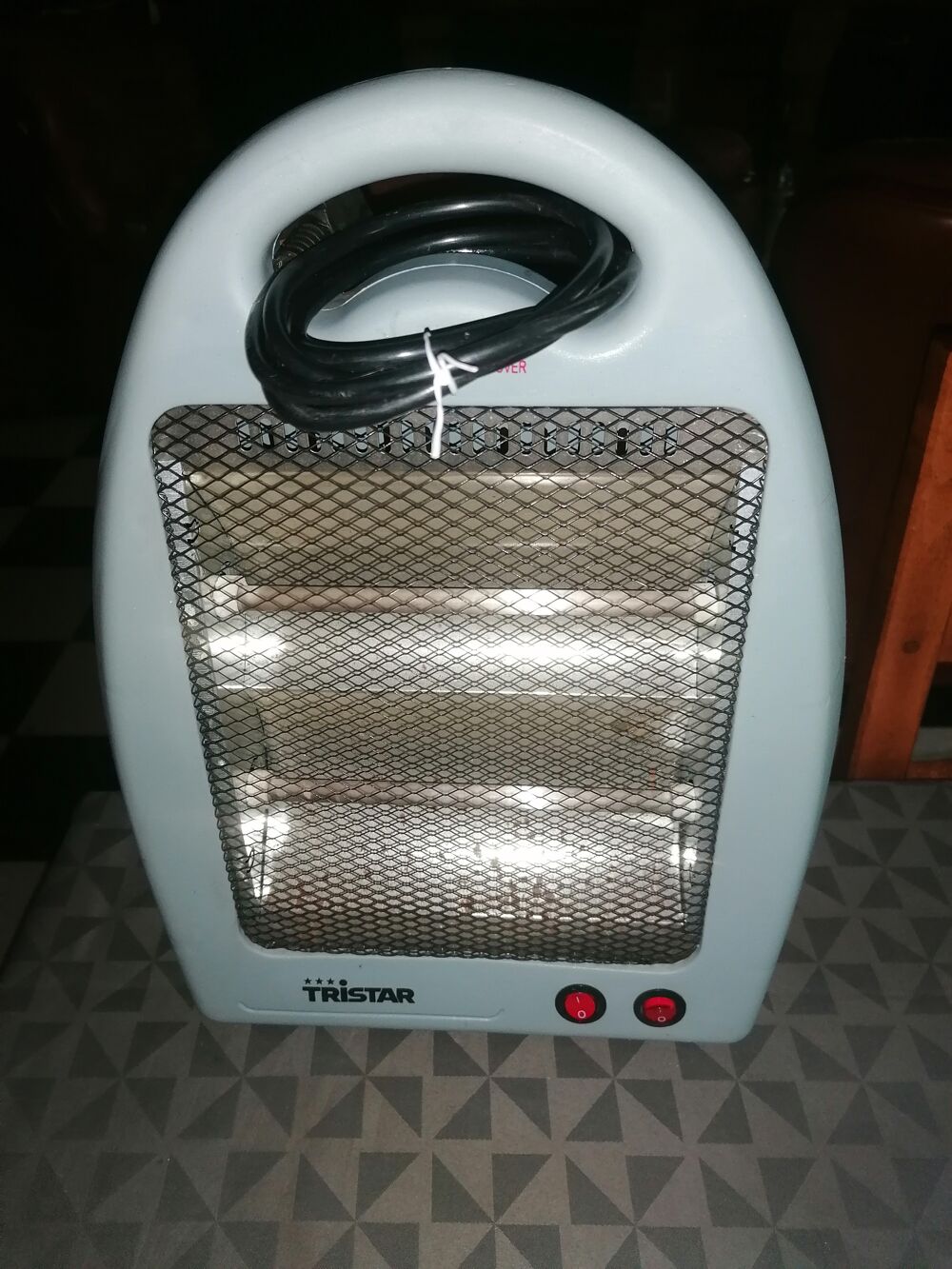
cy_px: 634
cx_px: 476
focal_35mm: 27
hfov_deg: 51.4
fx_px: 990
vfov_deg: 65.3
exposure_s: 1/50
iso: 160
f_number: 1.8
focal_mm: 4.75
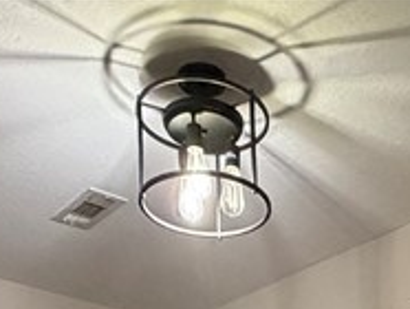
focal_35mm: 77
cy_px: 843
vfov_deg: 12.4
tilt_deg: -15.0
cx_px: 355
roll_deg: +0.8
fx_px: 913
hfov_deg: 24.7
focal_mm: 2.22
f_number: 2.2
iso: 320
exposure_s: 1/120
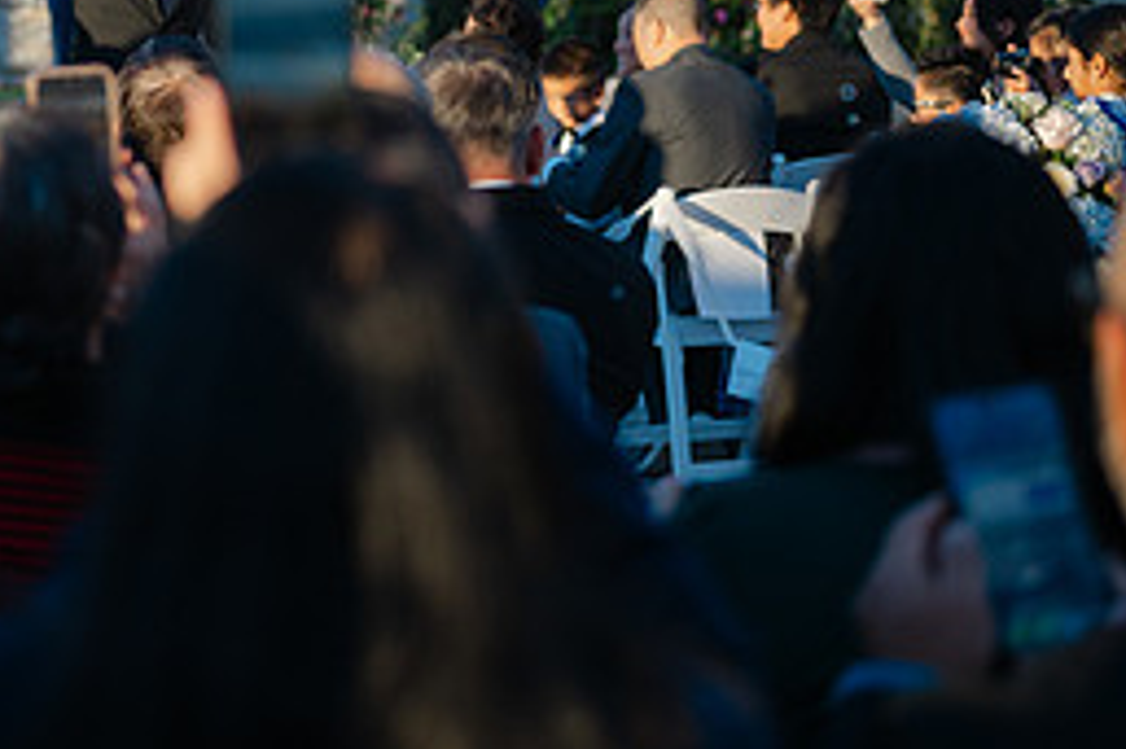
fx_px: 3532
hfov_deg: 17.8
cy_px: -64
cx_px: 57
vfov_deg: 11.9
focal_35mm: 113
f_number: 1.8
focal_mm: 50
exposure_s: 1/2000
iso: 64
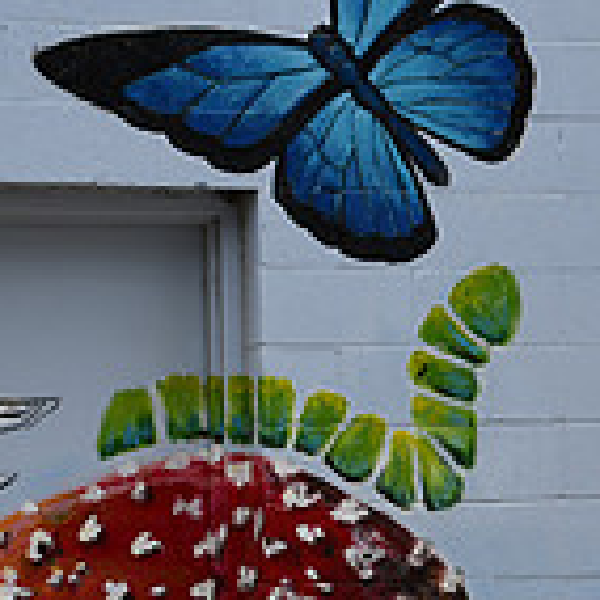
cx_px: 1154
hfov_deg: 6.3
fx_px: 5295
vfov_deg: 6.5
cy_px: 404
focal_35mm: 270
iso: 100
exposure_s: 1/320
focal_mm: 52
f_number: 9
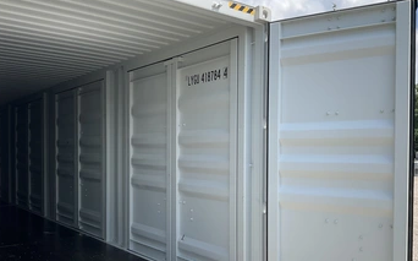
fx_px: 410
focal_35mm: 36
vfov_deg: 35.1
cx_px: 207
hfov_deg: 54.1
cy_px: 161
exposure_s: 1/929
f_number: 1.8
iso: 25
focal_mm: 3
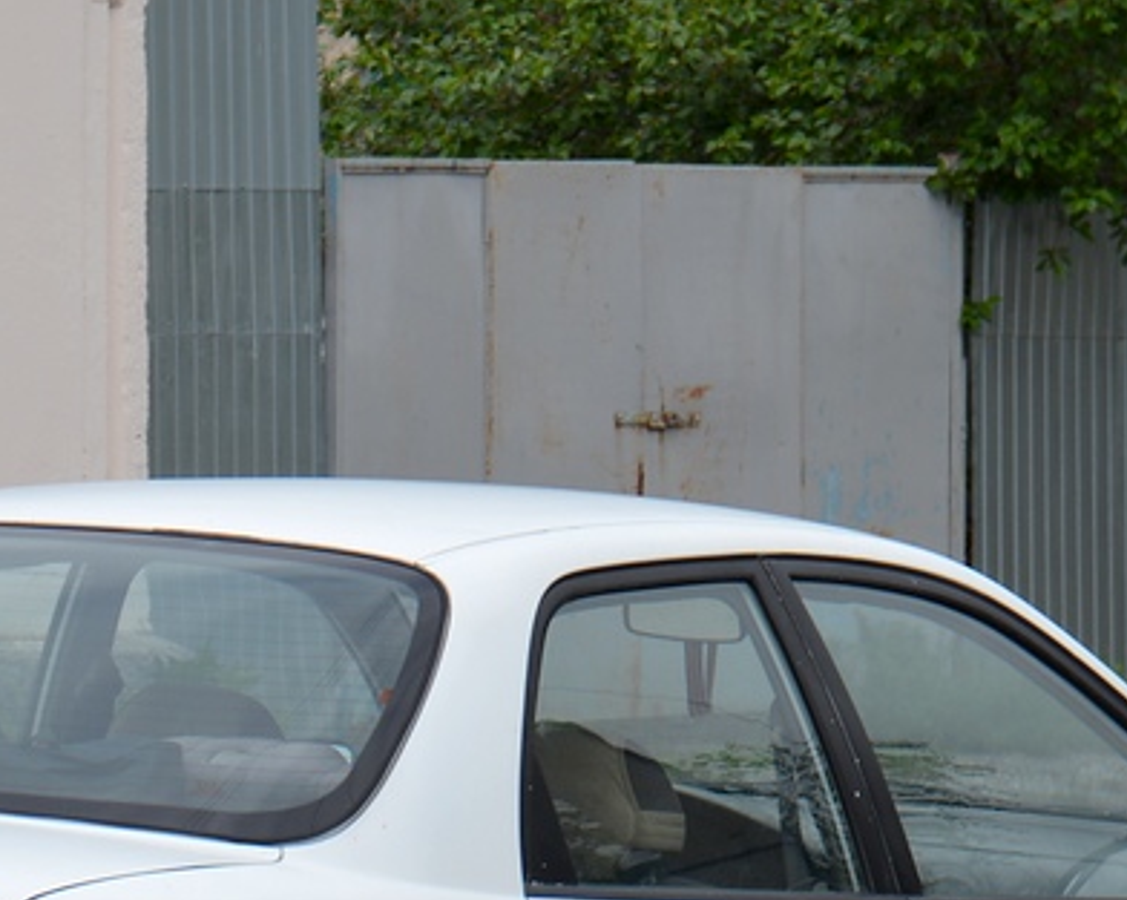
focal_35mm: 323
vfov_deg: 4.8
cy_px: 778
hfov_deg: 6.0
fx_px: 10780
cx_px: 474
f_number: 8
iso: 100
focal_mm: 75
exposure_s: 1/250
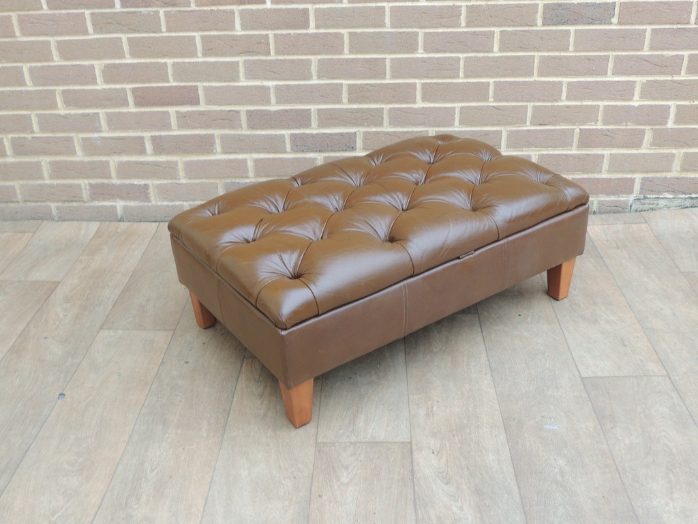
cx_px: 349
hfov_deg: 52.6
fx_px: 706
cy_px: 262
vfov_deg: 40.7
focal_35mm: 35
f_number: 3.3
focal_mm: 6.2
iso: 125
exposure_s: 1/50
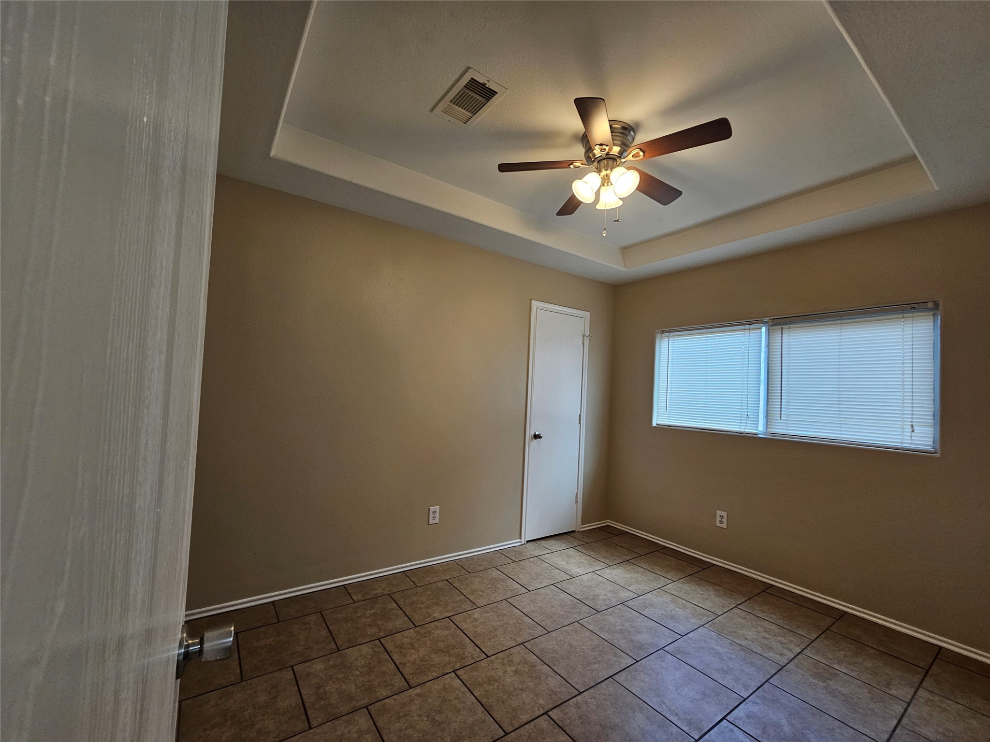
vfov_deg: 89.9
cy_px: 371
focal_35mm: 13
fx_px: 372
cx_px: 495
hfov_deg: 106.2
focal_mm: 2.2
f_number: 2.2
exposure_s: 1/60
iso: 125
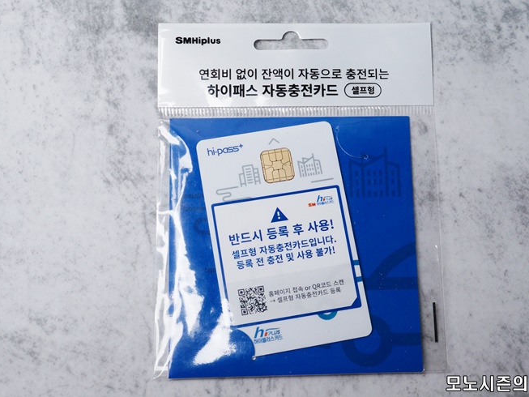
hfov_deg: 38.9
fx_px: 749
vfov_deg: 29.7
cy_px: 198
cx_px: 290
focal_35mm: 49
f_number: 7.1
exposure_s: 1/400
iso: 400
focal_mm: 30
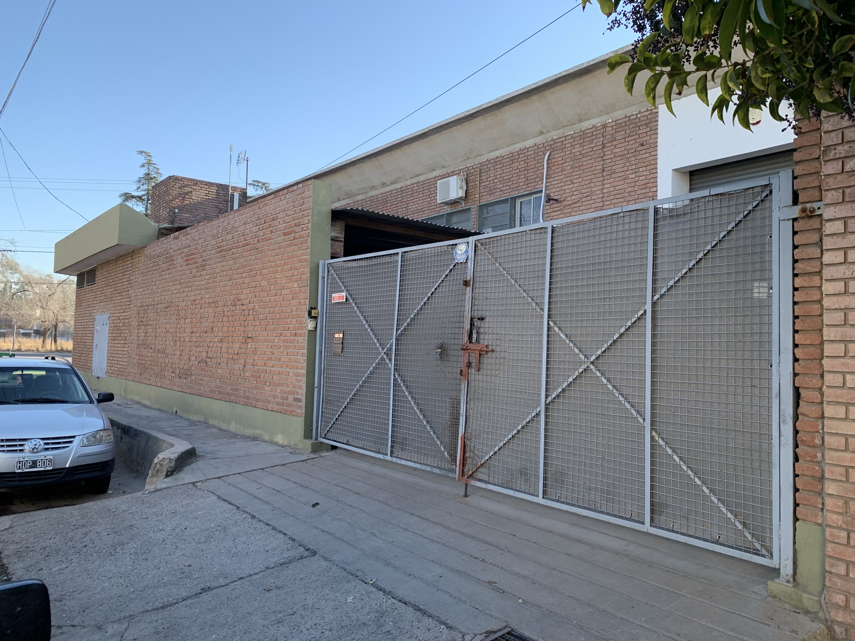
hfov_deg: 67.3
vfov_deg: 53.1
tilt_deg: +3.1
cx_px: 428
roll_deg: -1.3
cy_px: 320
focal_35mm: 26
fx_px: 642
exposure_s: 1/441
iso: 25
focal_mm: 4.25
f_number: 1.8
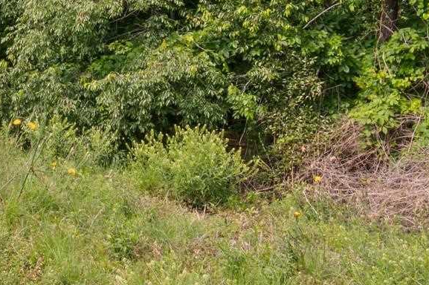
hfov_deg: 24.3
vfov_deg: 16.7
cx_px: -38
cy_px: -59
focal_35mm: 78
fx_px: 929
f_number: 9
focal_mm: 12
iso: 250
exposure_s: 1/25
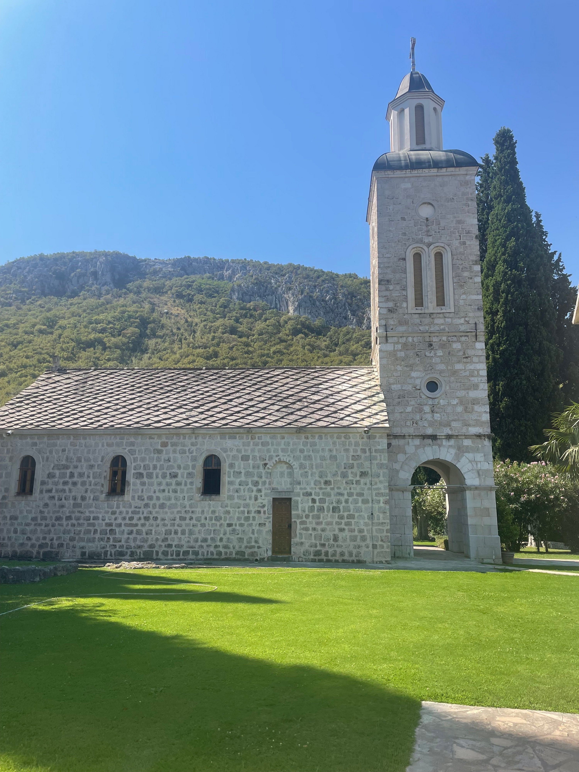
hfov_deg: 53.1
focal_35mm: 26
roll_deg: -0.3
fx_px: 580
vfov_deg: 67.3
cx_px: 290
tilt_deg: +14.6
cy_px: 386
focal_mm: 4.2
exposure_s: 1/3125
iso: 32
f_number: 1.6
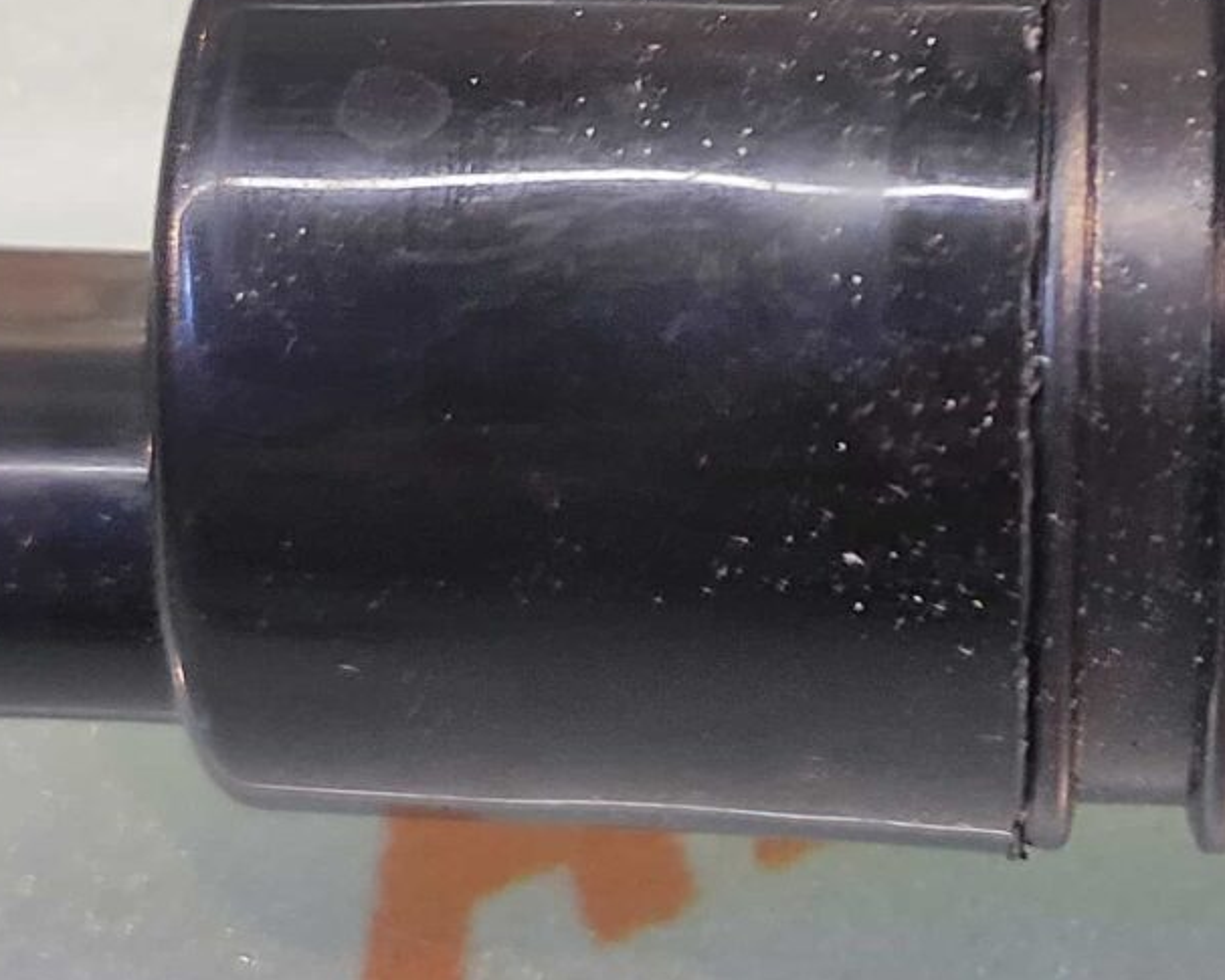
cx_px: 1071
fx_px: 2538
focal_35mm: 70
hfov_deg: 26.3
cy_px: 354
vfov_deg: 21.8
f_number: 1.79
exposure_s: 1/33
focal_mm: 4.74
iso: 185
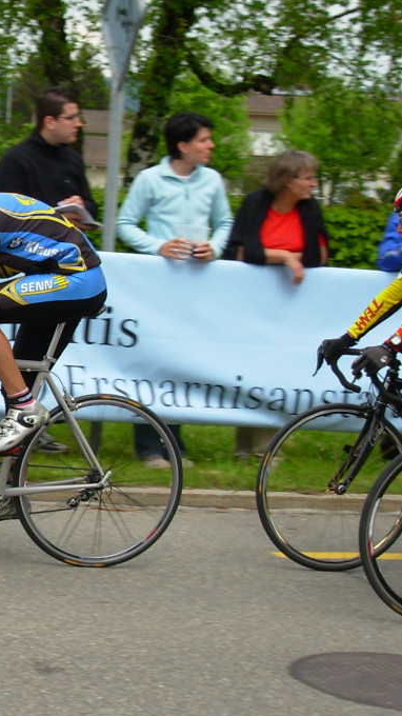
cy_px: 343
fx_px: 1992
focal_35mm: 105
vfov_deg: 20.4
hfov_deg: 11.3
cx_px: -113
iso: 50
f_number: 3.4
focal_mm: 10.5
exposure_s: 1/527
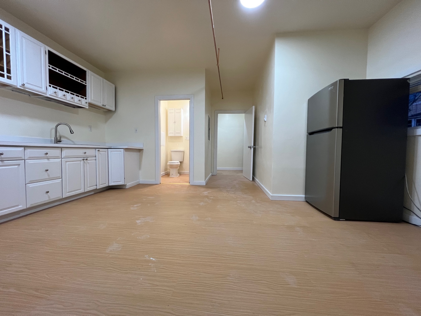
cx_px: 210
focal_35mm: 13
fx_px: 158
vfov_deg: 89.9
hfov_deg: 106.2
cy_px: 158
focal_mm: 1.57
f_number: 1.8
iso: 200
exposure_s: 1/120
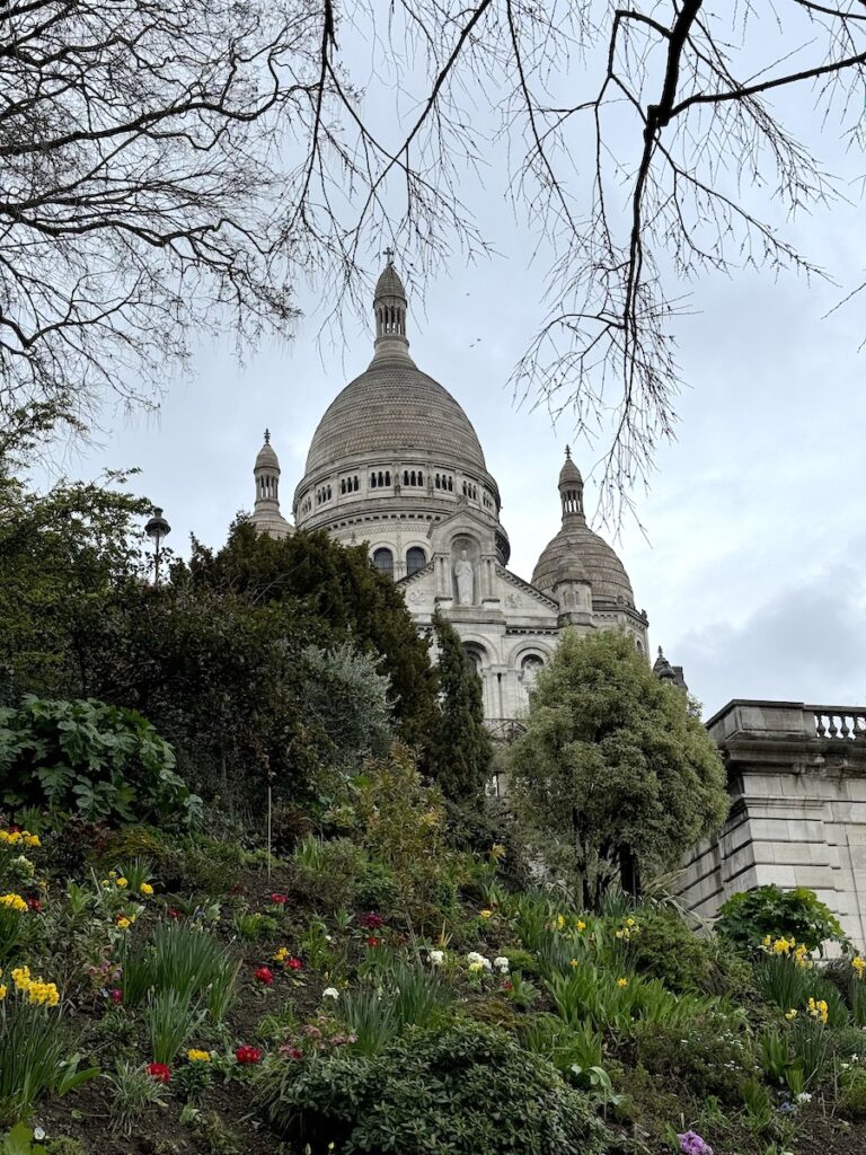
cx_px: 433
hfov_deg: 30.3
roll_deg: +2.9
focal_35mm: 48
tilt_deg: +24.0
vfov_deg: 39.7
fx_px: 1601
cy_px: 578
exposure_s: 1/4608
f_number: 1.78
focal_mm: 6.76
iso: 64
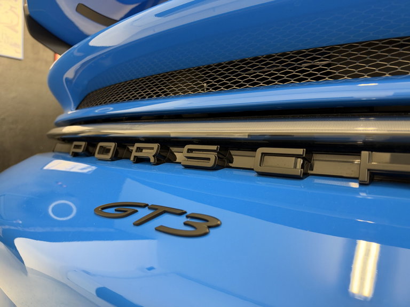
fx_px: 284
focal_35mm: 24
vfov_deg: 56.8
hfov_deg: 71.6
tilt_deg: -2.0
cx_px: 205
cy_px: 154
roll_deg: -1.2
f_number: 1.8
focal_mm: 6.93
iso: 320
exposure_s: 1/50
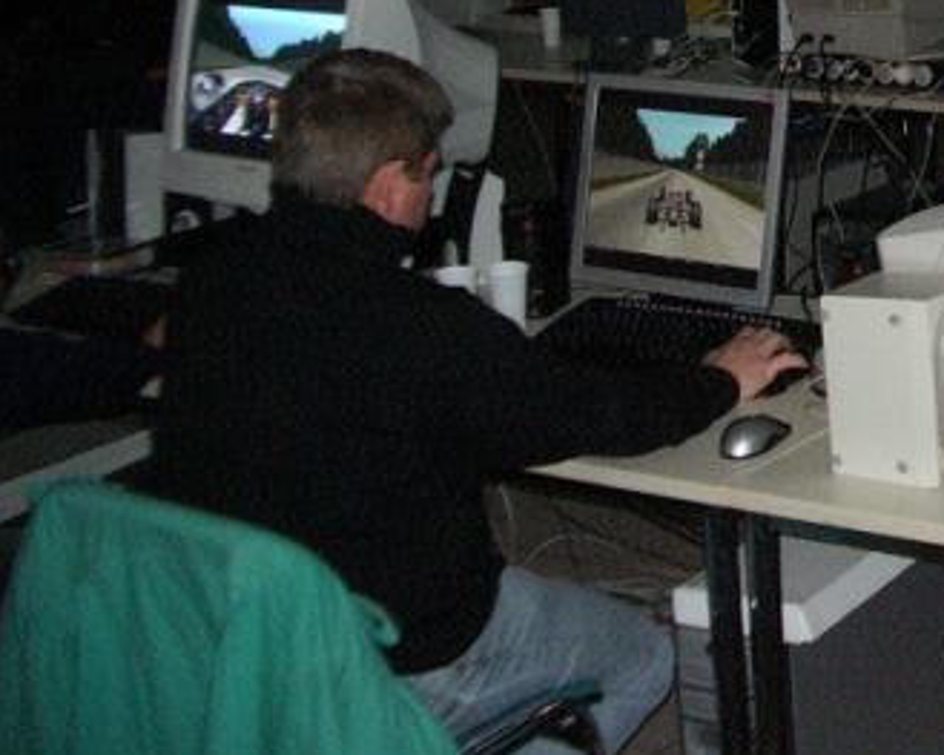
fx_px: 2318
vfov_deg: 17.9
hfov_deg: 21.5
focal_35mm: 83
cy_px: -43
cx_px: 1099
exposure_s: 1/40
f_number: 2.6
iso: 200
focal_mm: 5.8
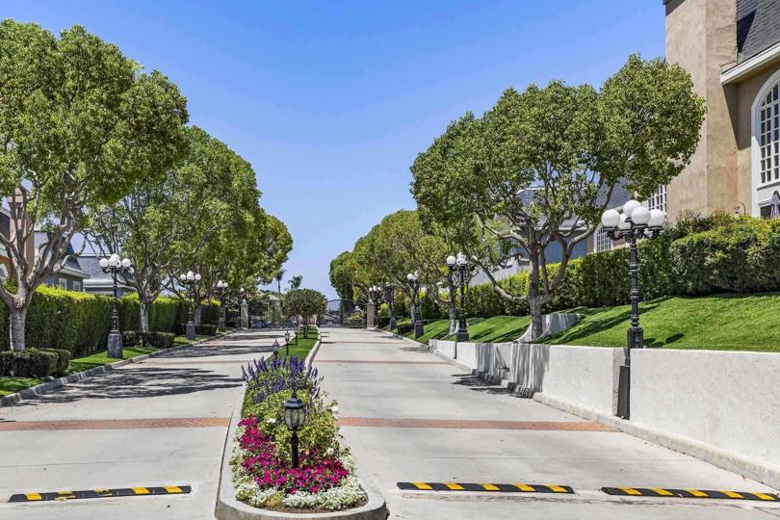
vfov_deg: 31.2
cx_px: 303
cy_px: 238
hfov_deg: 45.1
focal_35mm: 43
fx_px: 932
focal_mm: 34
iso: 500
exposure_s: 1/1600
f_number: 8
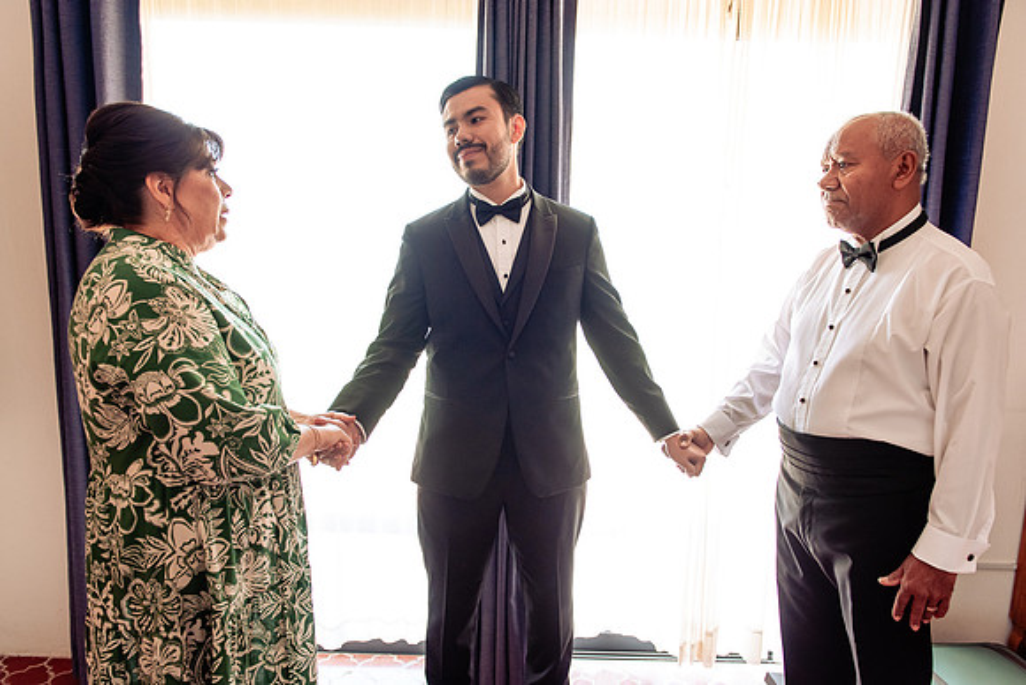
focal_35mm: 26
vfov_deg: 49.4
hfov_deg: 69.2
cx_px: 513
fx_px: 744
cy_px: 363
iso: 800
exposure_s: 1/160
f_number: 3.5
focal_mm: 24
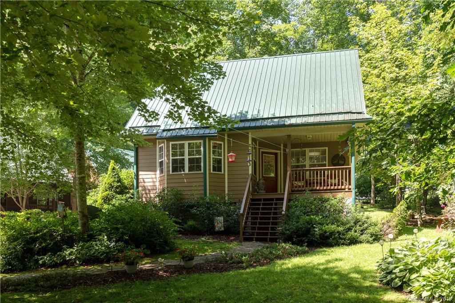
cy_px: 152
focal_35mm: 32
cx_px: 228
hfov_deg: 58.7
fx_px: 404
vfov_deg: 41.1
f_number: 8
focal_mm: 32
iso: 320
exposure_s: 1/200
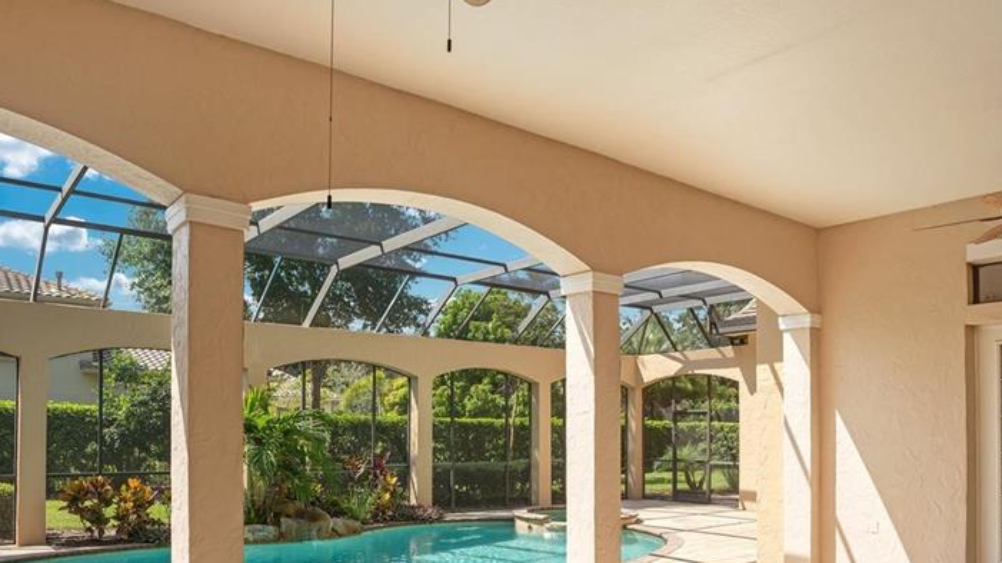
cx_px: 492
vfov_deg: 43.5
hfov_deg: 71.9
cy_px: 392
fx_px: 691
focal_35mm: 26
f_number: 6.3
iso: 100
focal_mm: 17
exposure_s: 1/160
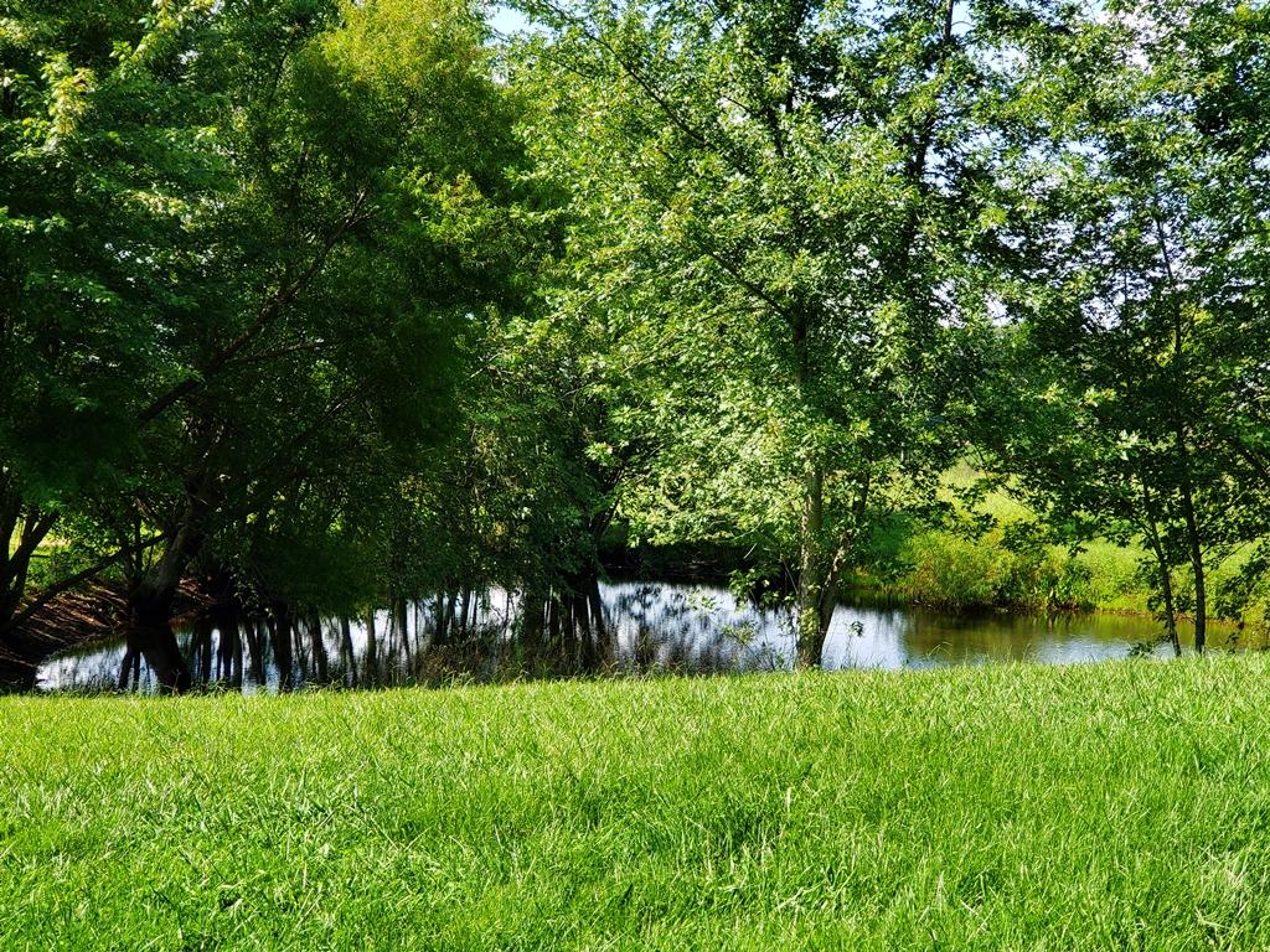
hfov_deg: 36.8
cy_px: 476
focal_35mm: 52
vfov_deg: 28.0
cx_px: 635
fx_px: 1908
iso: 32
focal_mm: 6
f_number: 2.4
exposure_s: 1/266
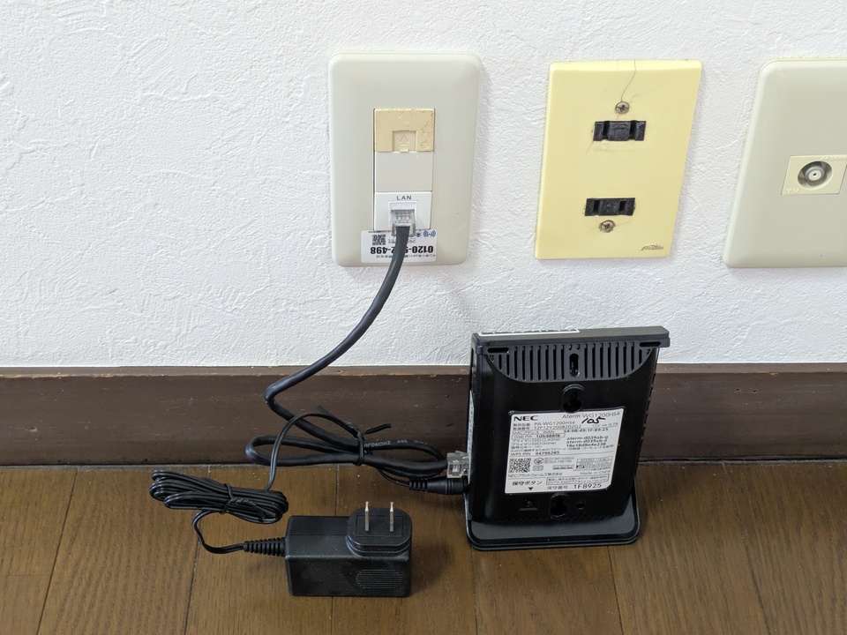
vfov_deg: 28.6
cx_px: 424
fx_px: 1248
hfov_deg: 37.5
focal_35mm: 51
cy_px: 318
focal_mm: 5.43
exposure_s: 1/24
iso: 296
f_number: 1.89
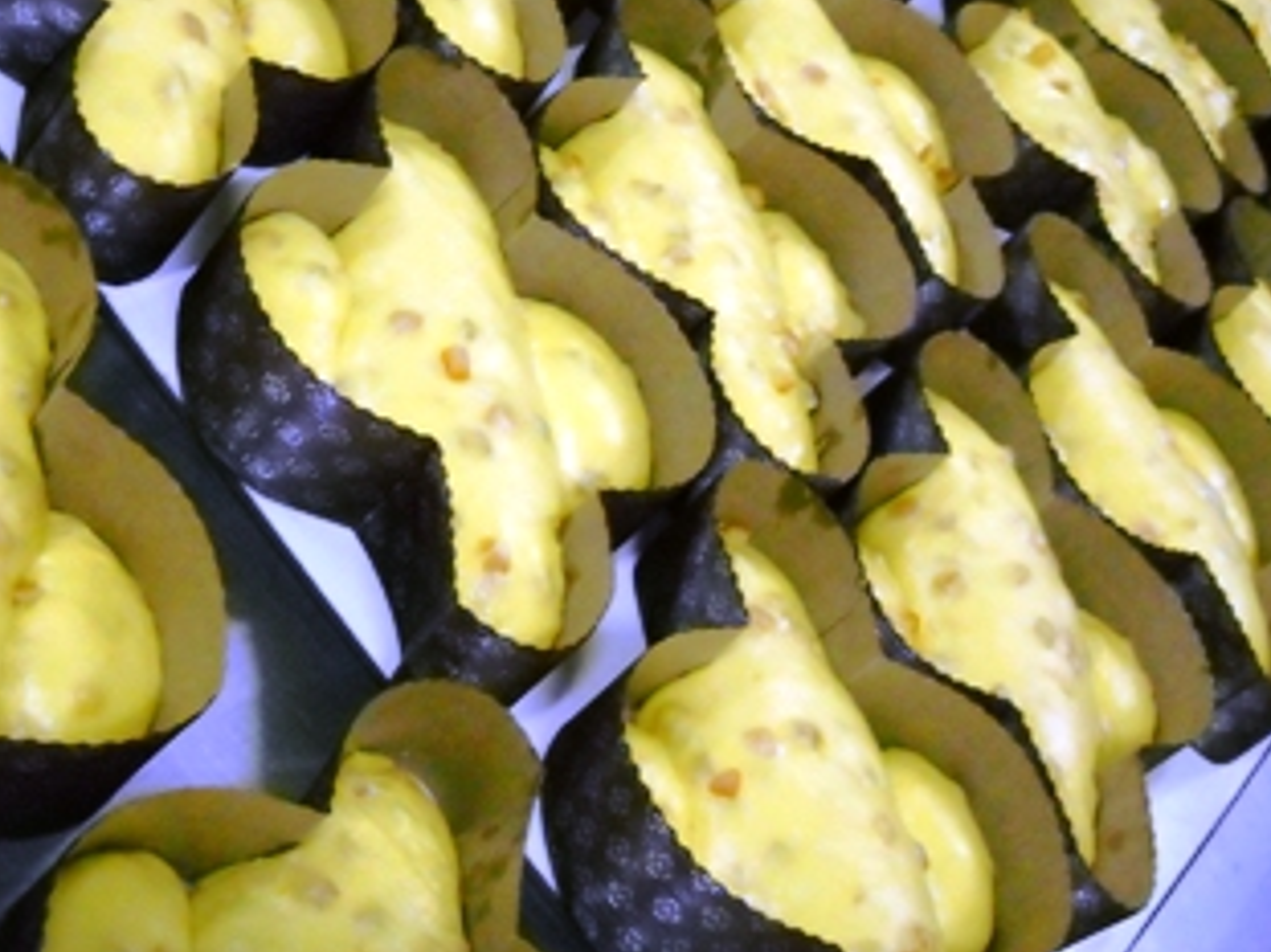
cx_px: 662
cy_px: 290
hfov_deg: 32.7
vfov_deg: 24.6
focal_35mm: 59
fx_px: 2165
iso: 800
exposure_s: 1/67
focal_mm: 6.72
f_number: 3.1
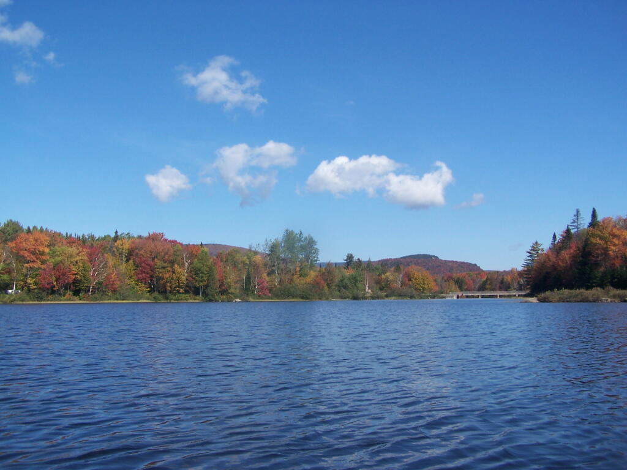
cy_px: 235
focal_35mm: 38
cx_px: 314
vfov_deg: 37.7
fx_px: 688
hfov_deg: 49.0
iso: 80
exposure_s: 1/800
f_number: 4
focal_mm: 6.3
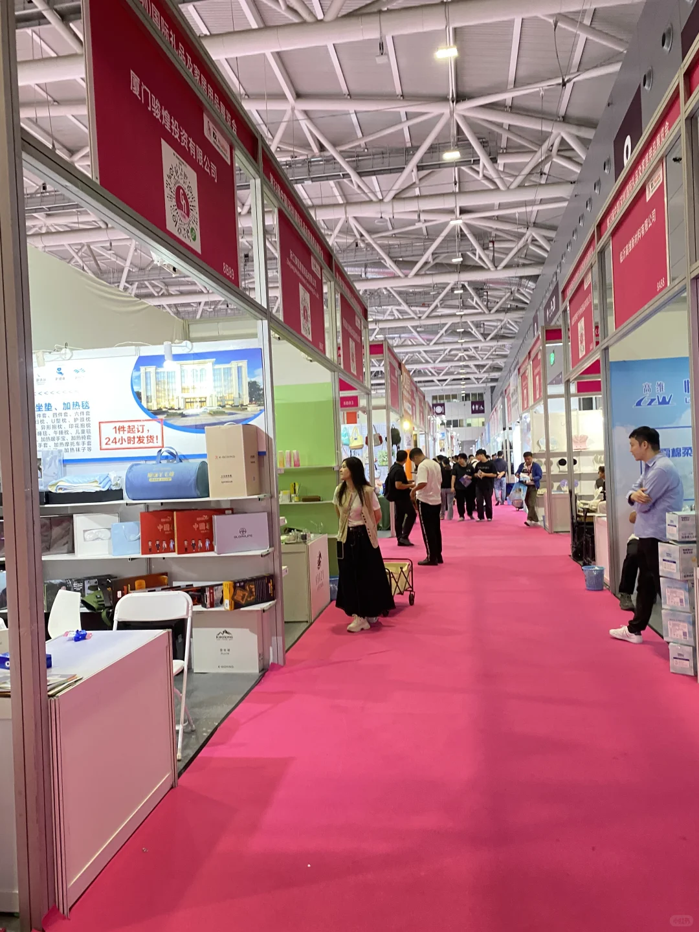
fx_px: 700
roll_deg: +3.1
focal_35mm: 26
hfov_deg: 53.1
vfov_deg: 67.3
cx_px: 350
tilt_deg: -2.4
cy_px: 466
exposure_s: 1/50
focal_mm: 4.25
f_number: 1.8
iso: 200
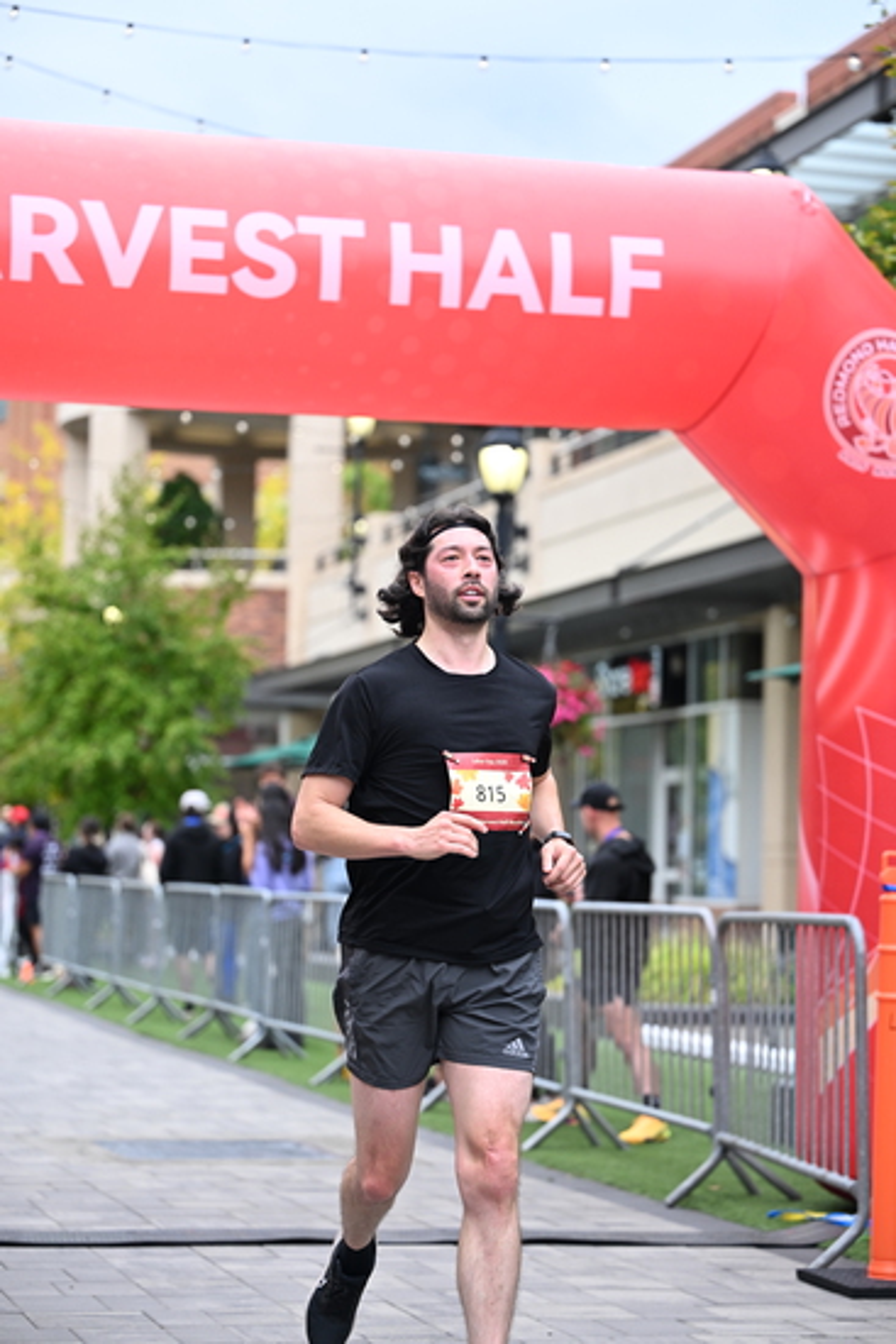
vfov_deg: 24.2
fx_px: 3134
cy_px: 672
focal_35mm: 84
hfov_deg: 16.3
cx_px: 448
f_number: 2.8
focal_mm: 84
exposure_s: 1/2000
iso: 800
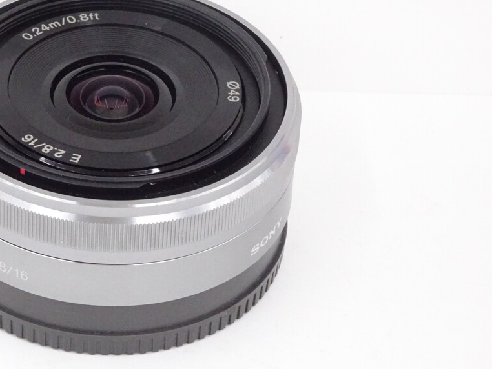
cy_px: 167
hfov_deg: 11.6
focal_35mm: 170
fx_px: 2417
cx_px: 106
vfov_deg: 8.7
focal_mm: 18.53
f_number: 5
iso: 1250
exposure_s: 1/125
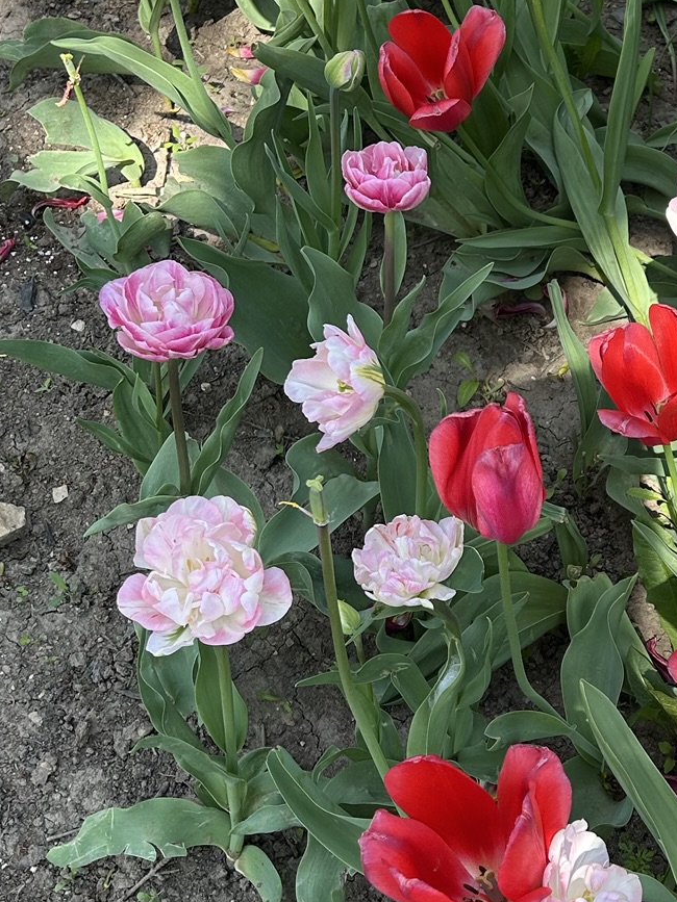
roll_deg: -18.5
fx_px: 1565
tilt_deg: -43.7
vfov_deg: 32.2
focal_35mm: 60
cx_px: 629
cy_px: 404
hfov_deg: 23.7
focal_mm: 5.7
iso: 50
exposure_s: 1/461
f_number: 1.5
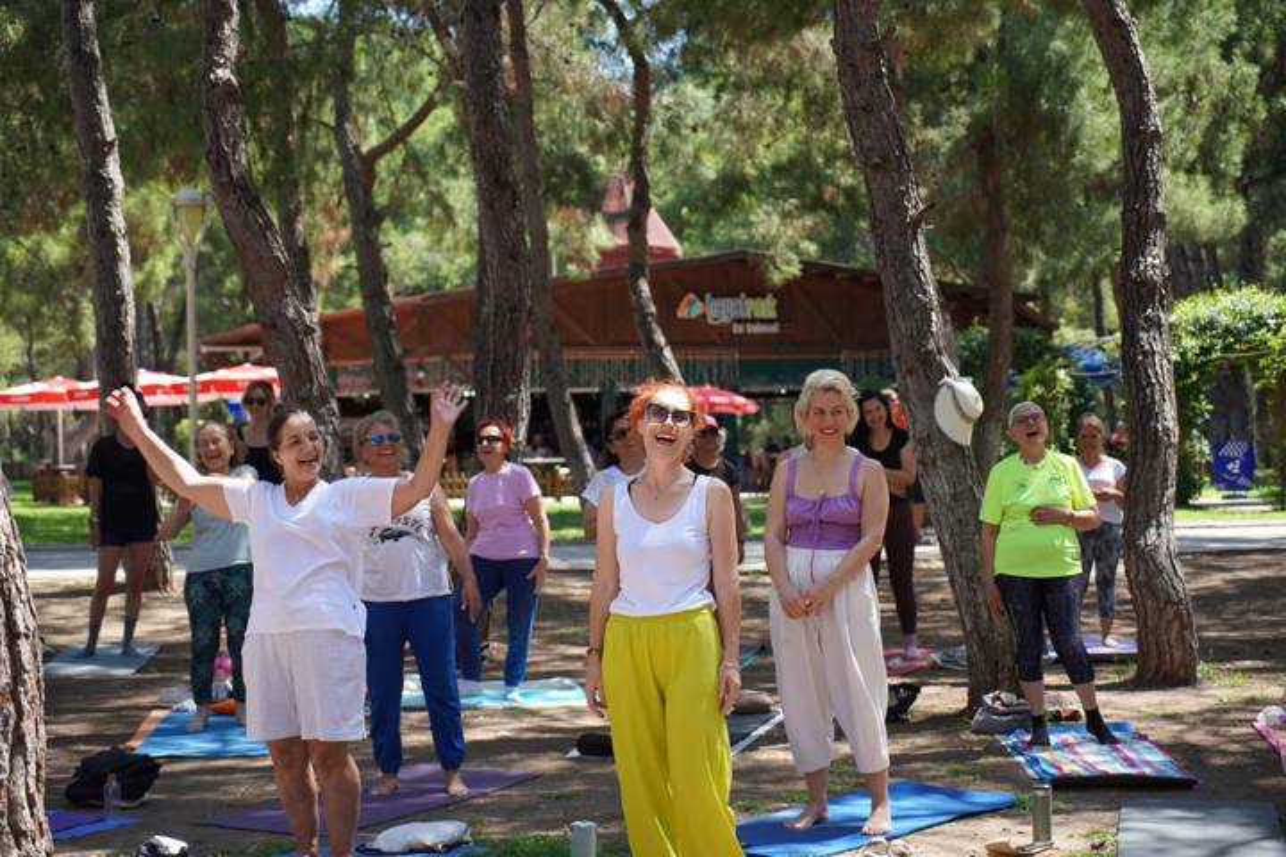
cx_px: 643
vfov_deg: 19.5
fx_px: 2500
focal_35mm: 70
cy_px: 428
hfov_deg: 28.8
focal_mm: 70
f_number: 4
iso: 100
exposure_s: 1/200
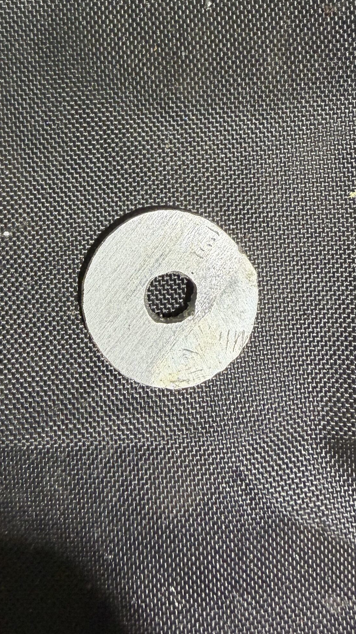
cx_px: 110
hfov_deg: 34.2
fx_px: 571
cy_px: 237
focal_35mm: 34
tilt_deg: -87.4
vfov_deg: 57.3
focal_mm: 2.22
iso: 320
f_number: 2.2
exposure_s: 1/121
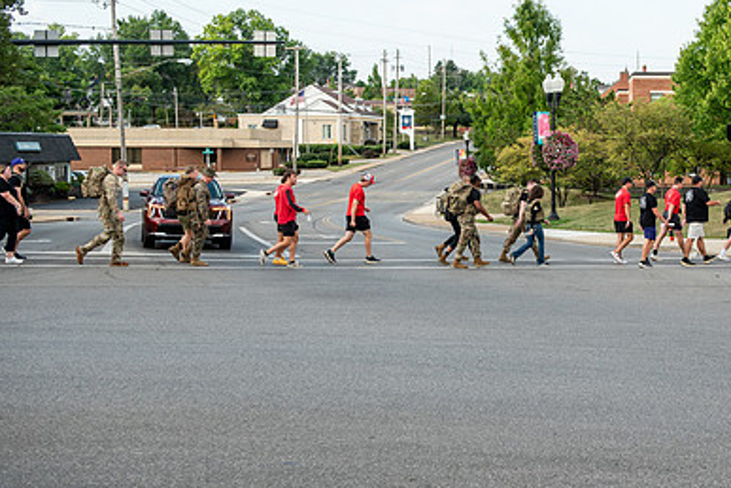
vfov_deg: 23.7
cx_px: 510
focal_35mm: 57
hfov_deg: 34.6
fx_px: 1157
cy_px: 198
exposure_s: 1/500
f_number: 4
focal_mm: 38
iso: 200
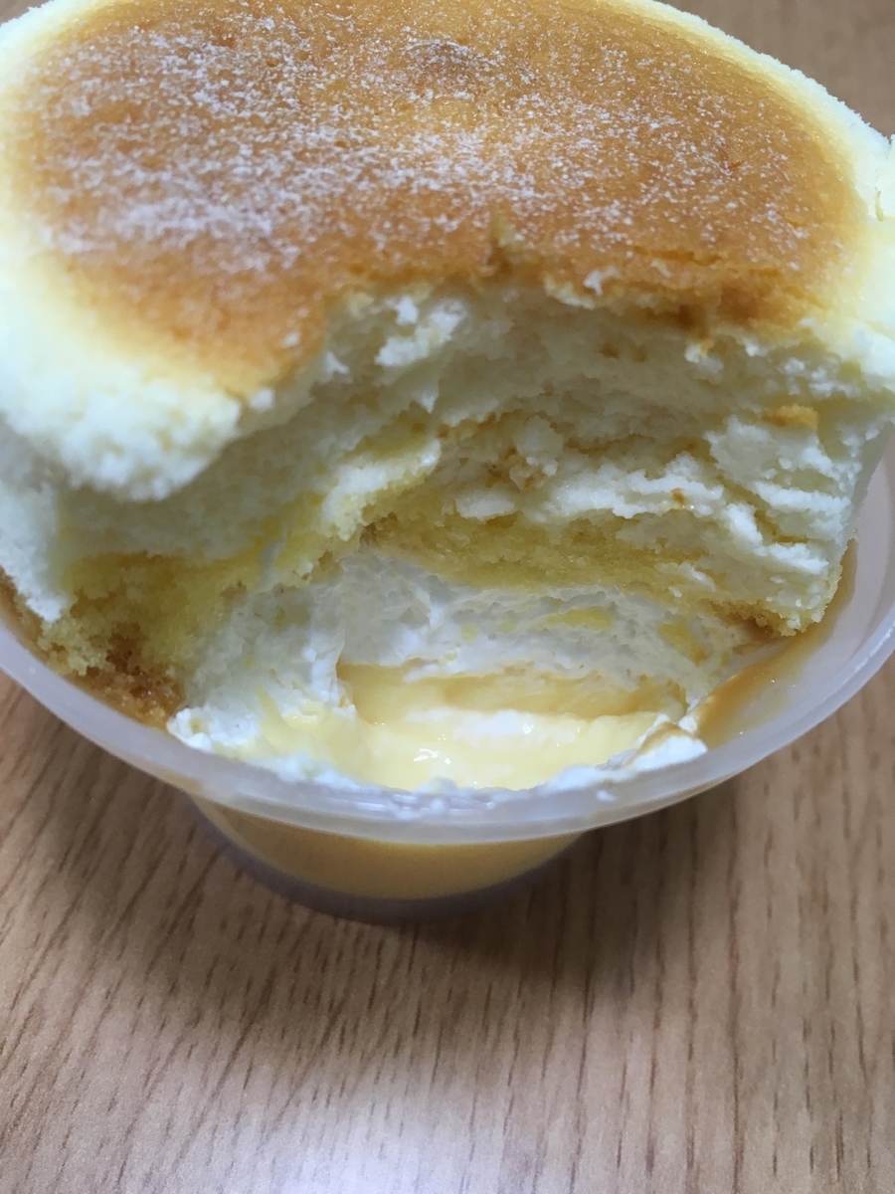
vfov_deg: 61.7
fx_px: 1000
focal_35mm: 29
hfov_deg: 48.2
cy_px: 597
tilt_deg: -50.8
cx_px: 448
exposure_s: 1/30
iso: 64
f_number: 2.2
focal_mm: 4.15
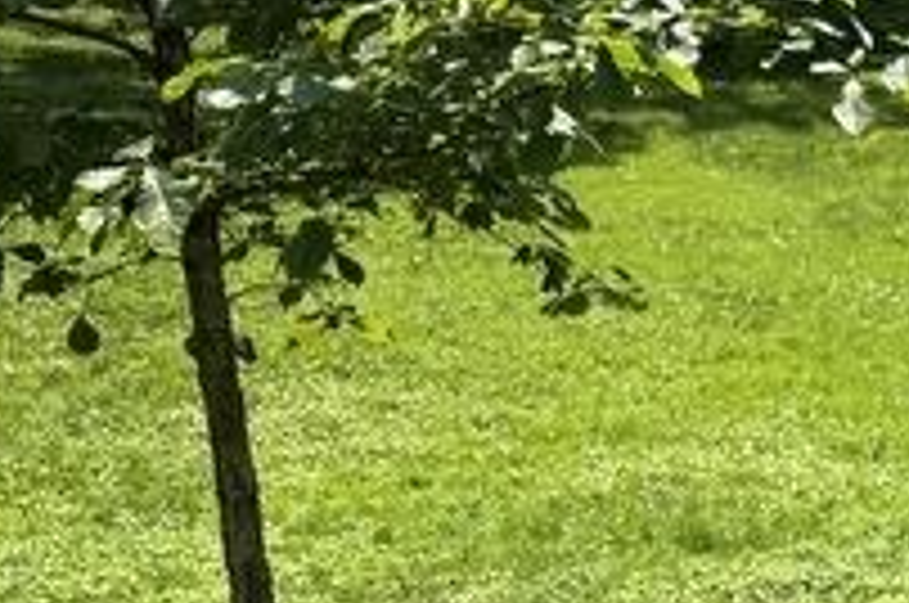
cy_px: 873
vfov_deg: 13.1
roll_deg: +1.7
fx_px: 2496
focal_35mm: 99
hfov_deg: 18.9
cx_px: 1228
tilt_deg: -13.9
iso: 80
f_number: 1.78
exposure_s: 1/2232
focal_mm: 6.76
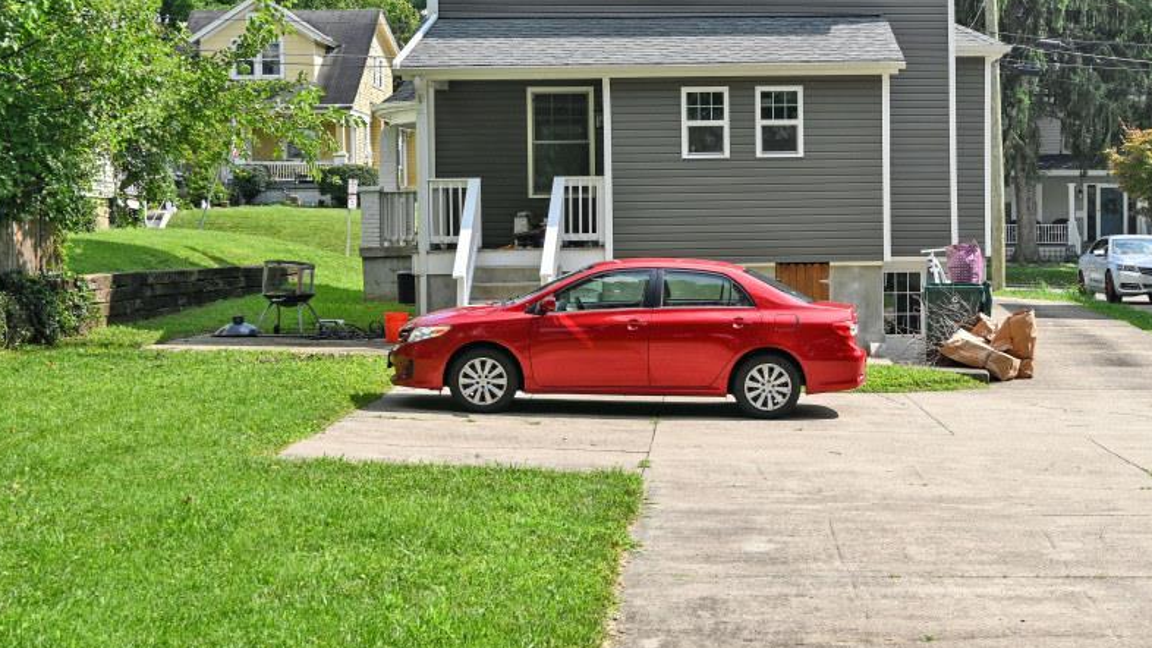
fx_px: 1833
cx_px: 787
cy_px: 251
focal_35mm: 60
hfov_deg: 34.5
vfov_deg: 20.0
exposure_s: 1/320
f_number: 6.3
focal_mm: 30
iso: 100
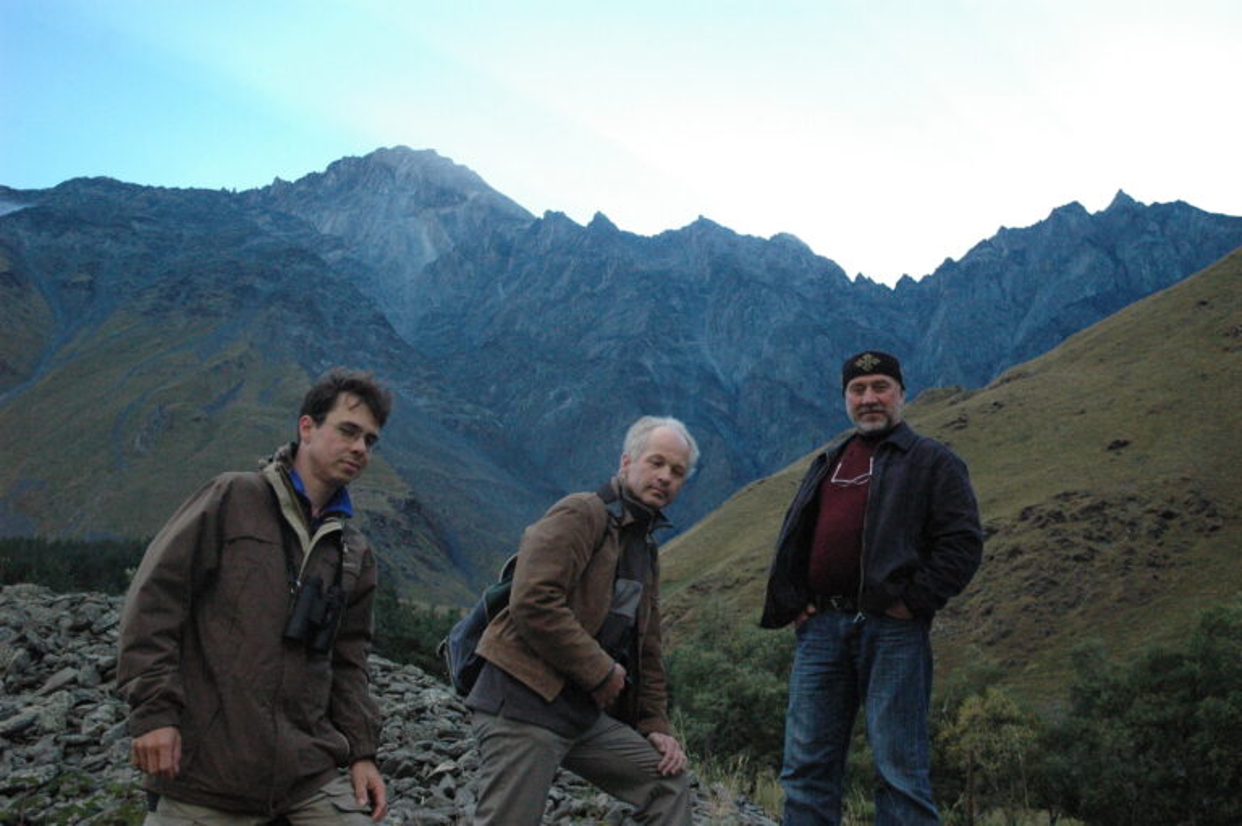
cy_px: 413
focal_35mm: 40
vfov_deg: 33.0
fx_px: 1396
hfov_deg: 48.0
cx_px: 621
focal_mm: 27
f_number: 4
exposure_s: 1/1600
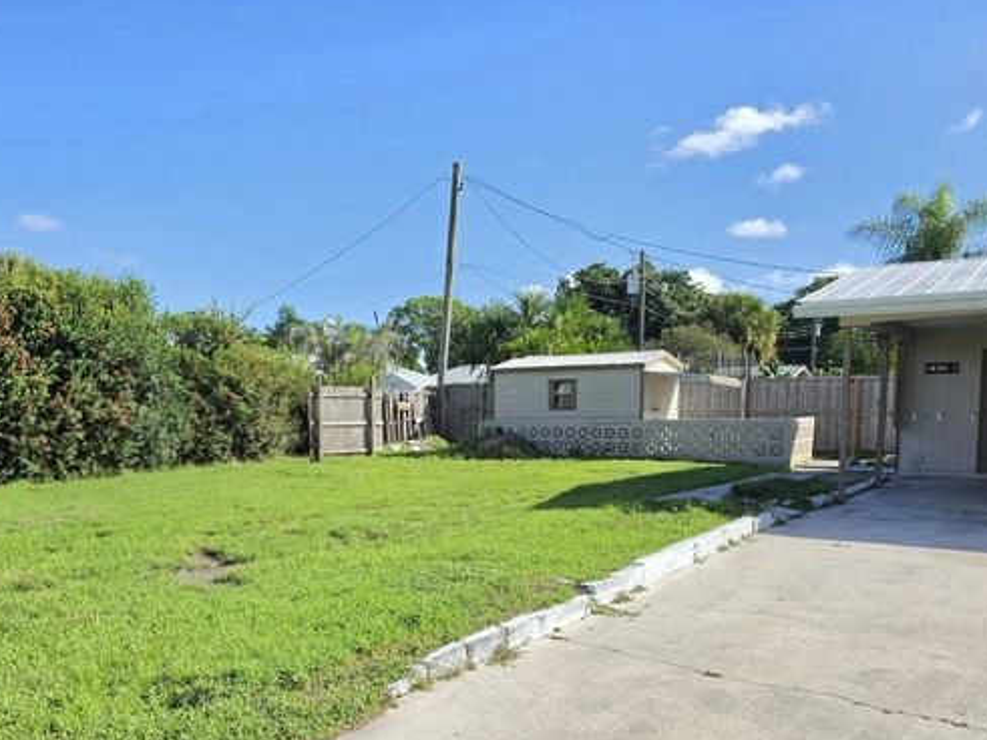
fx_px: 855
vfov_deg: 46.3
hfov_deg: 59.0
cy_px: 473
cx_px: 356
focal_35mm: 30
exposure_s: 1/5000
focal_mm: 6.5
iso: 64
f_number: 1.4
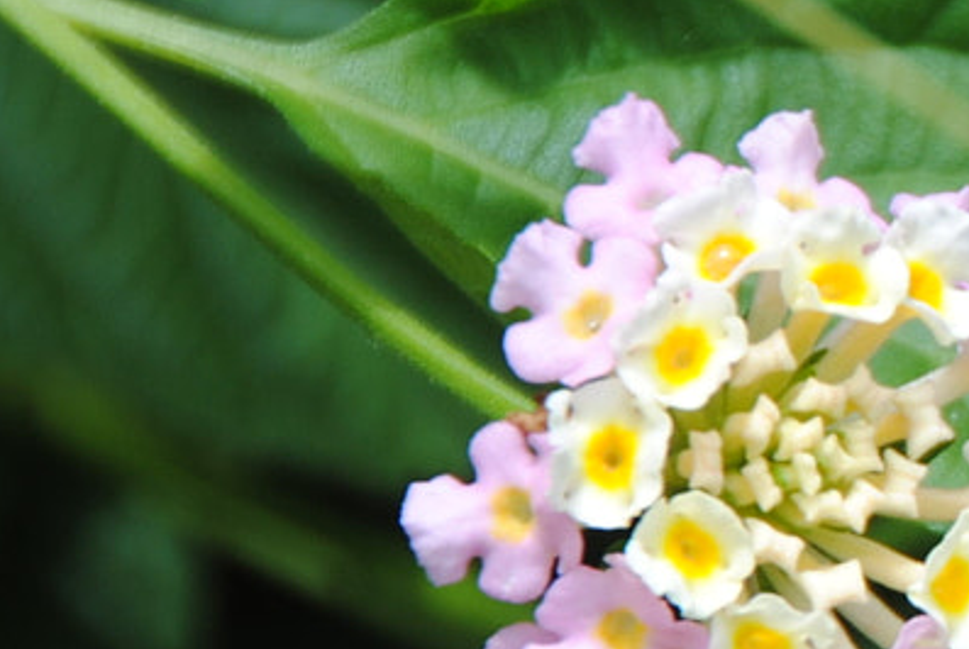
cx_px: 1696
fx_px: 32617
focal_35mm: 1210
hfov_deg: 1.7
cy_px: 299
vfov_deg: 1.1
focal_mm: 200
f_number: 5.6
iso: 100
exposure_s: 1/200
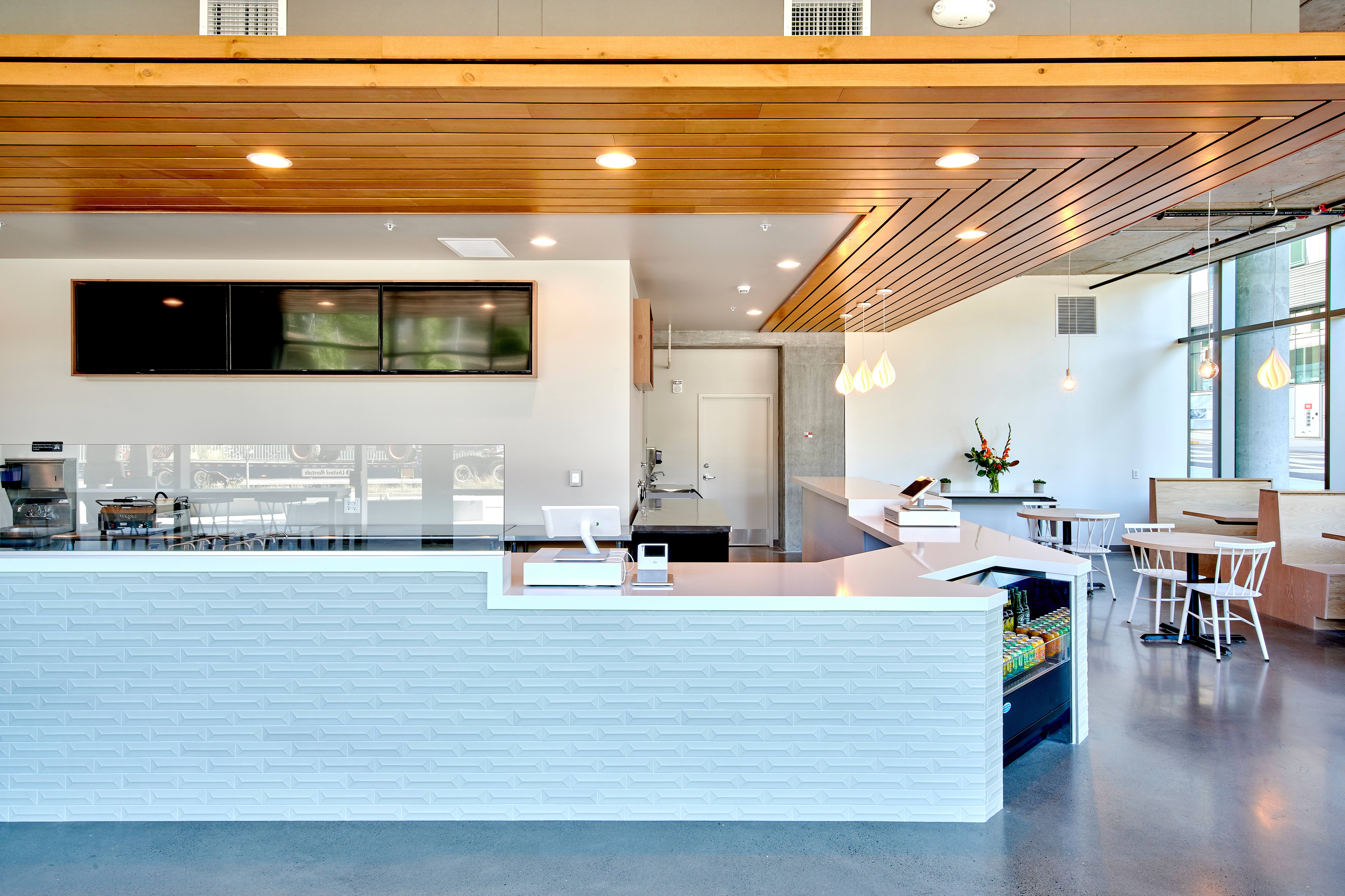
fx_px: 766
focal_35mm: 20
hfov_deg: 82.6
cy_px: 448
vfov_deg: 60.7
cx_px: 672
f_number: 16
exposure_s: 1/2
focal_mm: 20.5
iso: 100
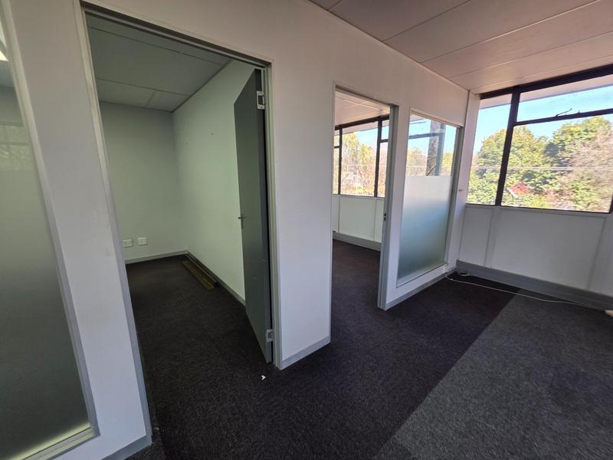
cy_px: 230
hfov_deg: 106.2
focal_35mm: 13
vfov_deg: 89.9
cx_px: 306
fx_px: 230
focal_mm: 2.2
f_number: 1.9
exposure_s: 1/100
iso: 50
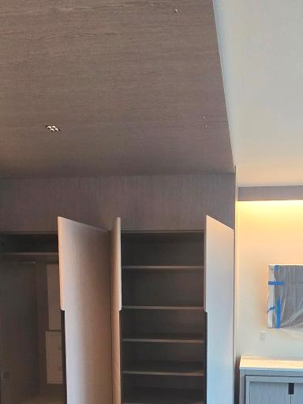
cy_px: 327
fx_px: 303
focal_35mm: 26
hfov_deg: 51.2
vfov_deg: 61.3
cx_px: 221
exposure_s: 1/60
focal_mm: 2.2
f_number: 2.2
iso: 250
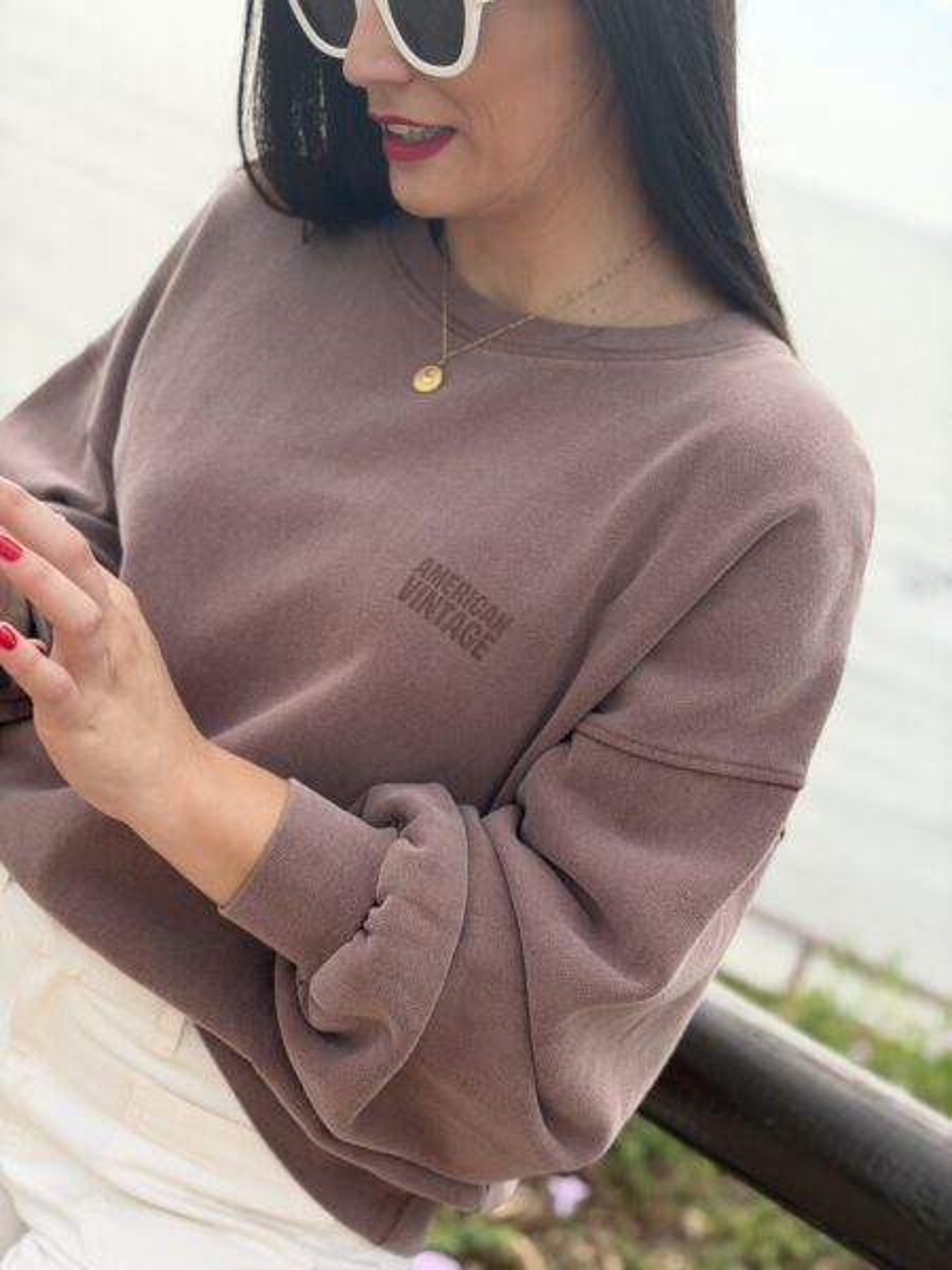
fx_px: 1760
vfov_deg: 39.7
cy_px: 635
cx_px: 476
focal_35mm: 48
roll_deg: -19.7
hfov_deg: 30.3
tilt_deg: -16.9
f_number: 1.8
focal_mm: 6.93
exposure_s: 1/1656
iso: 100
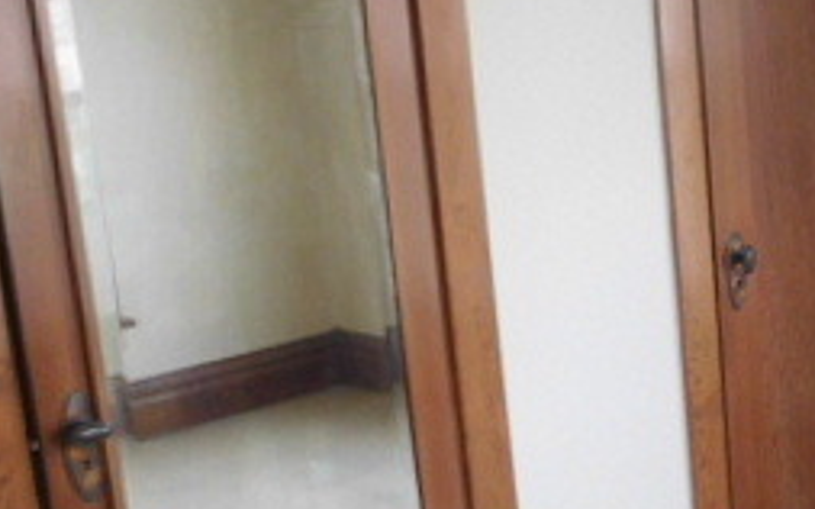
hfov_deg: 28.4
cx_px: 847
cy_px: 293
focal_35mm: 67
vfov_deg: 19.4
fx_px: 1488
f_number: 3.4
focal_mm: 4.5
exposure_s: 1/30
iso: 320
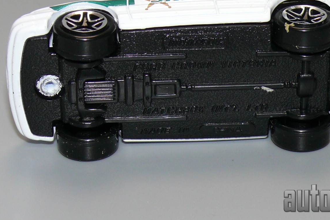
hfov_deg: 12.1
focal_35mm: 170
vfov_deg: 8.1
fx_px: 1558
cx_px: 217
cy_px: 49
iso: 100
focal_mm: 14.3
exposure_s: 1/30
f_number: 4
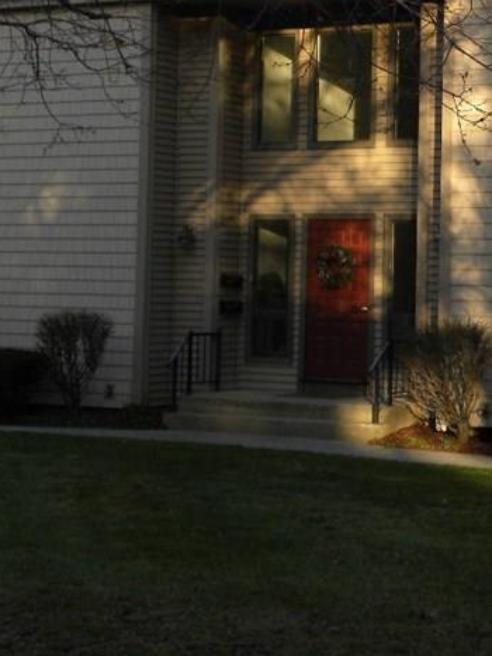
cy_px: 168
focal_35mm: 90
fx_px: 1704
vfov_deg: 21.6
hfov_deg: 16.1
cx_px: 486
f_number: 3.5
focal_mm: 7.3
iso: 64
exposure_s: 1/187
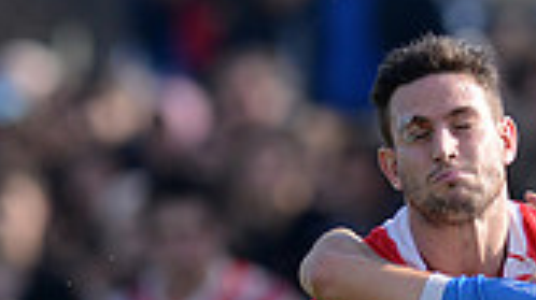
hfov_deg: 1.4
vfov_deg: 0.8
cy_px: 611
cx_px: 668
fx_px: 21866
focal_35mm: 1540
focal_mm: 420
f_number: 4
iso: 560
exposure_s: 1/2000
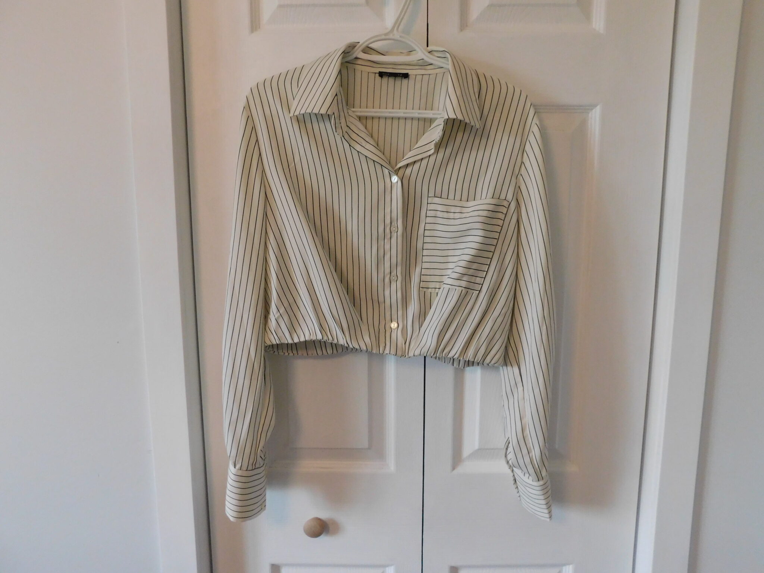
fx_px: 508
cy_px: 286
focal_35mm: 23
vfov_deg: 58.9
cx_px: 382
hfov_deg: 73.9
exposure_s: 1/25
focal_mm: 4
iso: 400
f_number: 3
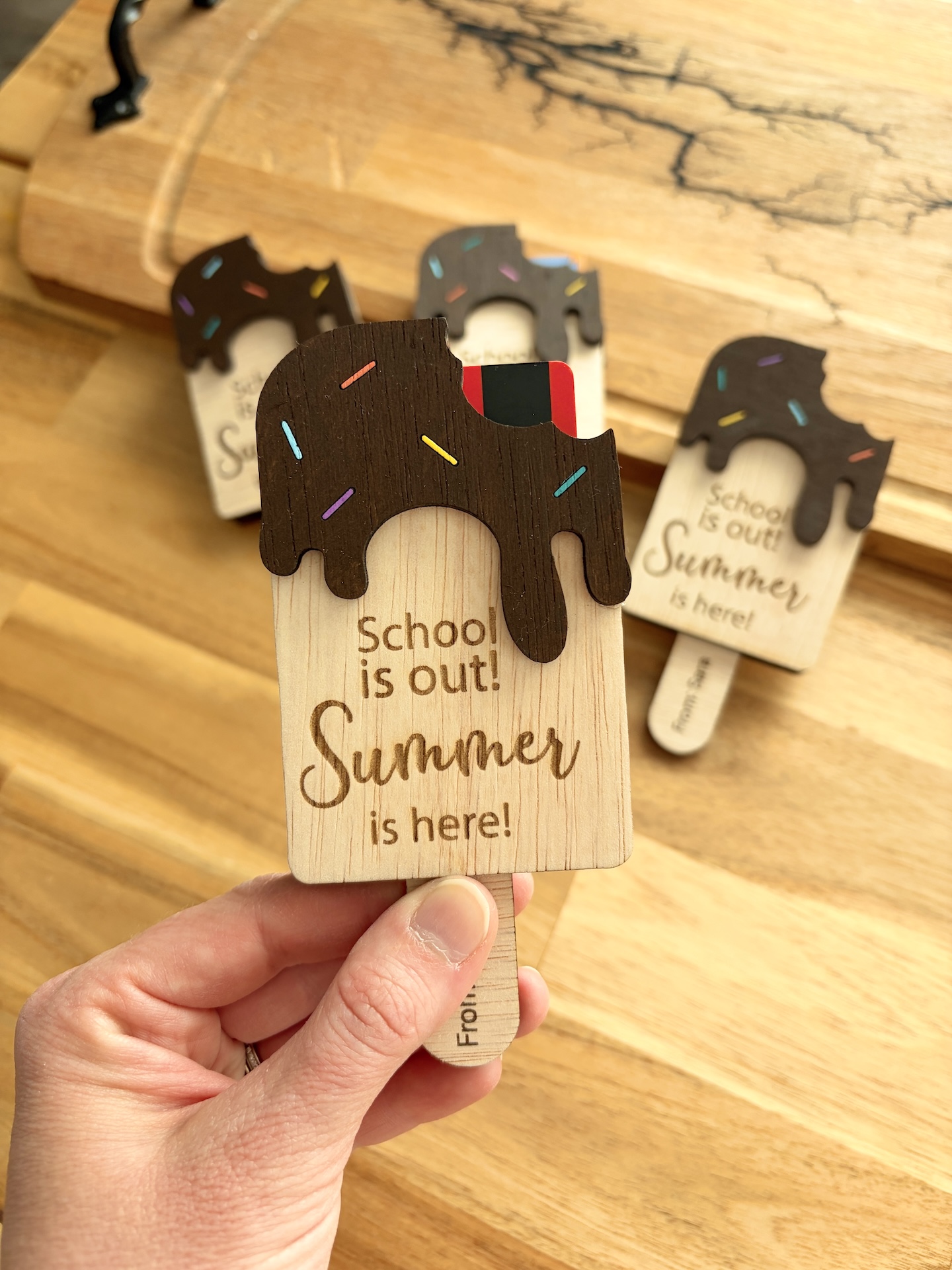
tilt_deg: -65.4
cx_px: 476
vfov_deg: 67.3
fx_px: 953
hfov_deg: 53.1
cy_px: 635
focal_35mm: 26
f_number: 1.6
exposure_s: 1/121
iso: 100
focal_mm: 5.96
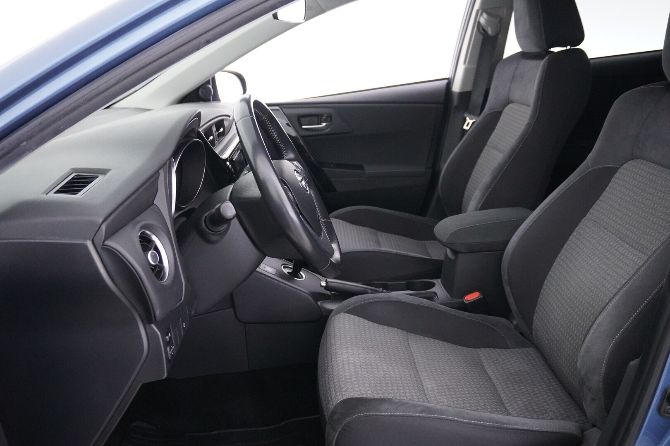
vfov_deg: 41.7
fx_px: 586
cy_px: 223
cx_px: 335
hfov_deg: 59.5
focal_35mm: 32
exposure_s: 1/30
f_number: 4
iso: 6400
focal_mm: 21
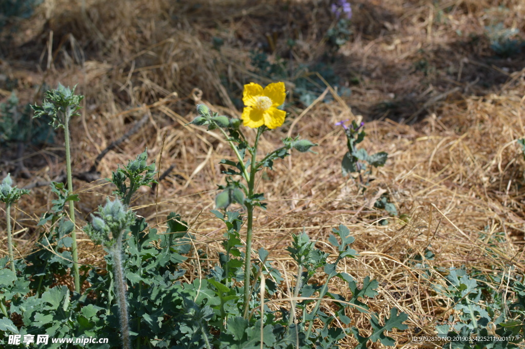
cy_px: 174
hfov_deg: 37.9
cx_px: 262
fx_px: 765
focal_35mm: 52
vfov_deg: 25.7
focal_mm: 35
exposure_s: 1/200
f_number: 7.1
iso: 100
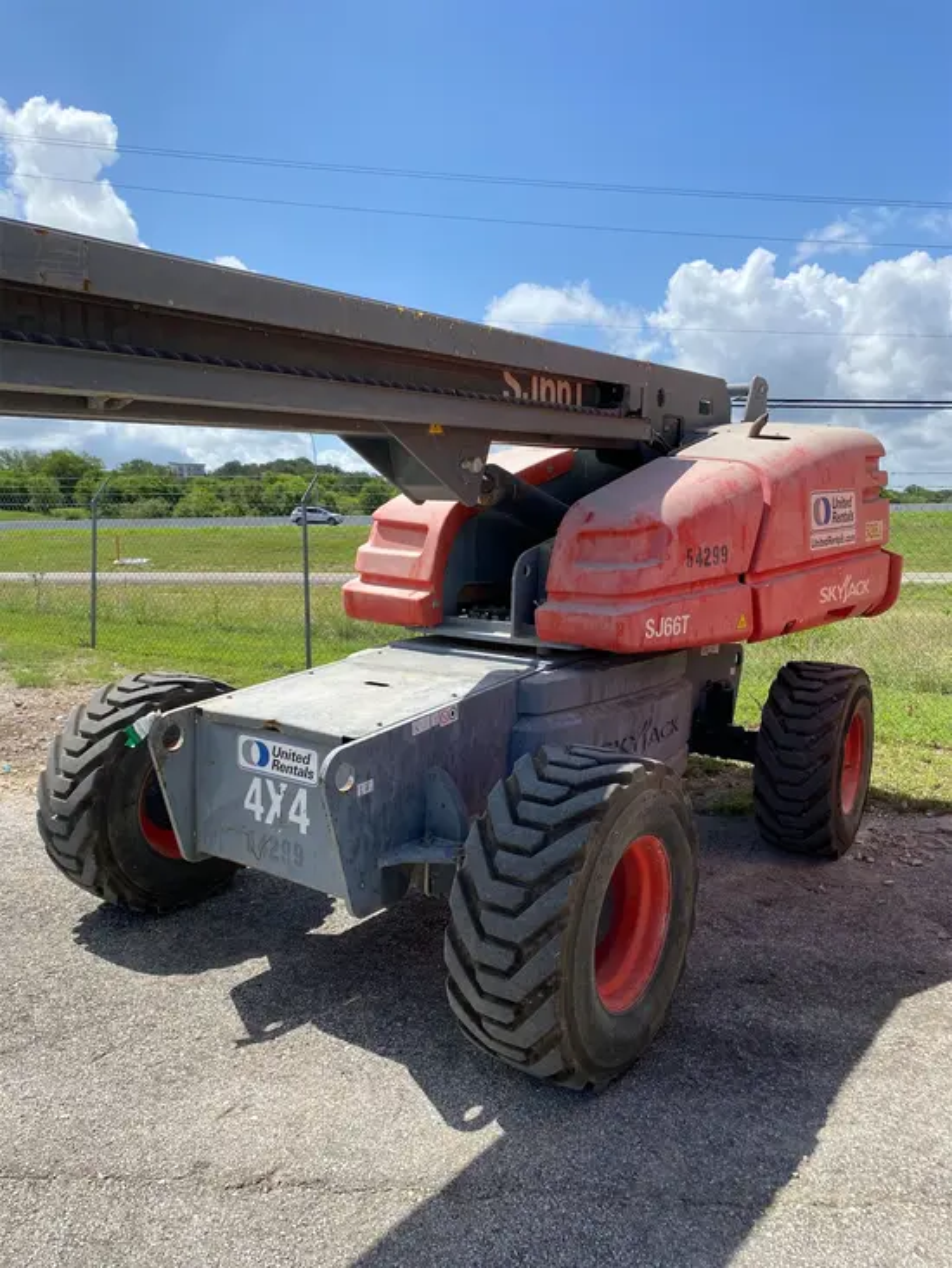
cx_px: 476
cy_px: 634
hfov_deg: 53.1
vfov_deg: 67.3
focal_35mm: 26
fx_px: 953
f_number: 1.8
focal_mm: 4.25
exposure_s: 1/2755
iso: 32
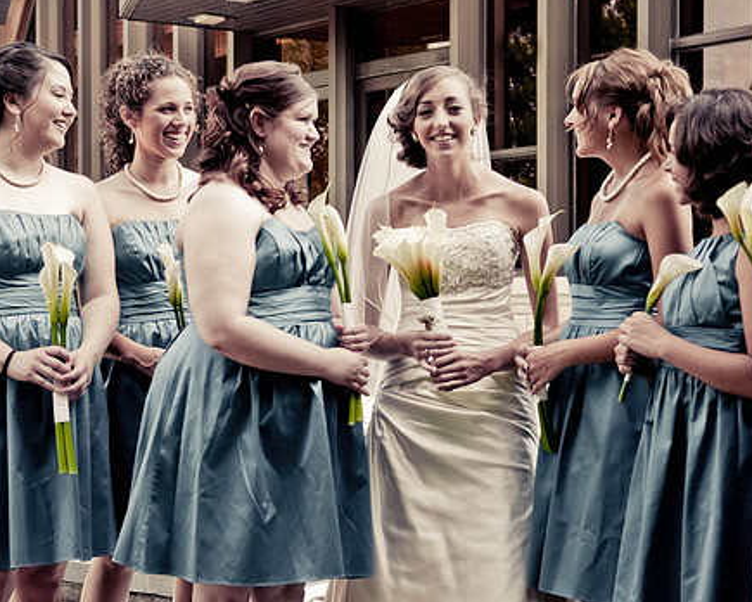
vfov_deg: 21.6
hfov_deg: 26.7
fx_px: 1580
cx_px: 429
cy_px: 282
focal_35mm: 71
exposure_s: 1/250
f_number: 3.2
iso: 200
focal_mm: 38
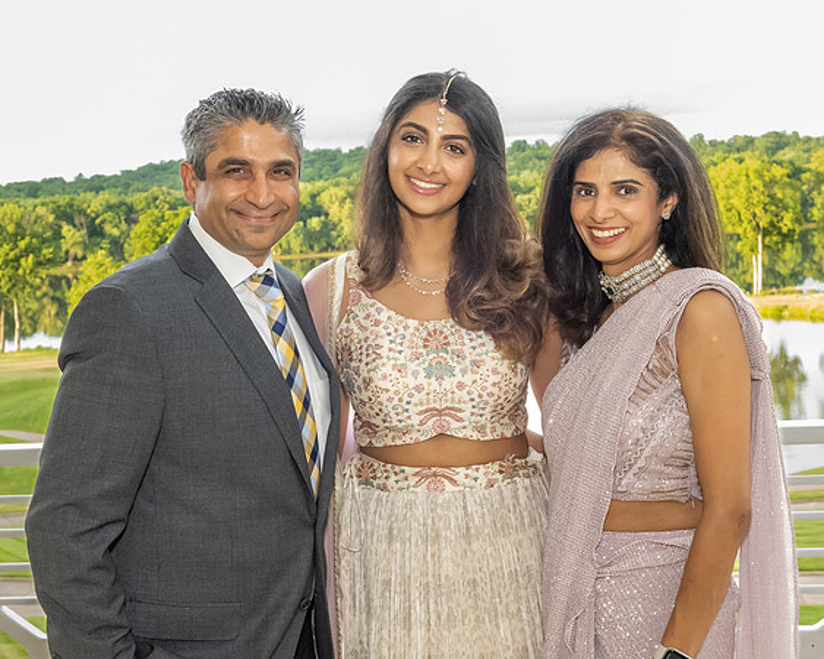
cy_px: 322
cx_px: 439
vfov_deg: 27.5
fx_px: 1348
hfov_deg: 34.0
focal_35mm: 55
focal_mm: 32
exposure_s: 1/250
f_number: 8
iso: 6400
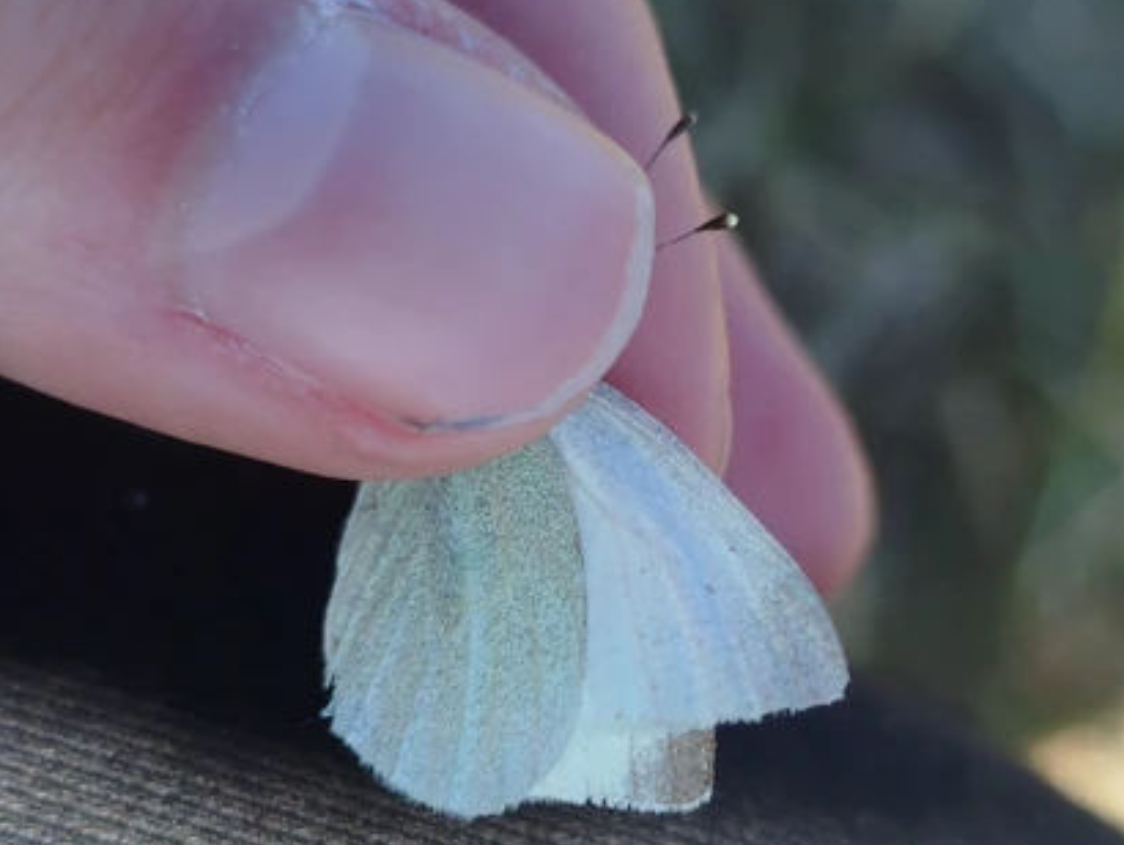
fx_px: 2079
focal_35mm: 64
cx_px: 633
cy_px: 532
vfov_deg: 22.9
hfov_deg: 30.2
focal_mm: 5.31
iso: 50
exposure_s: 1/321
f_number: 1.7
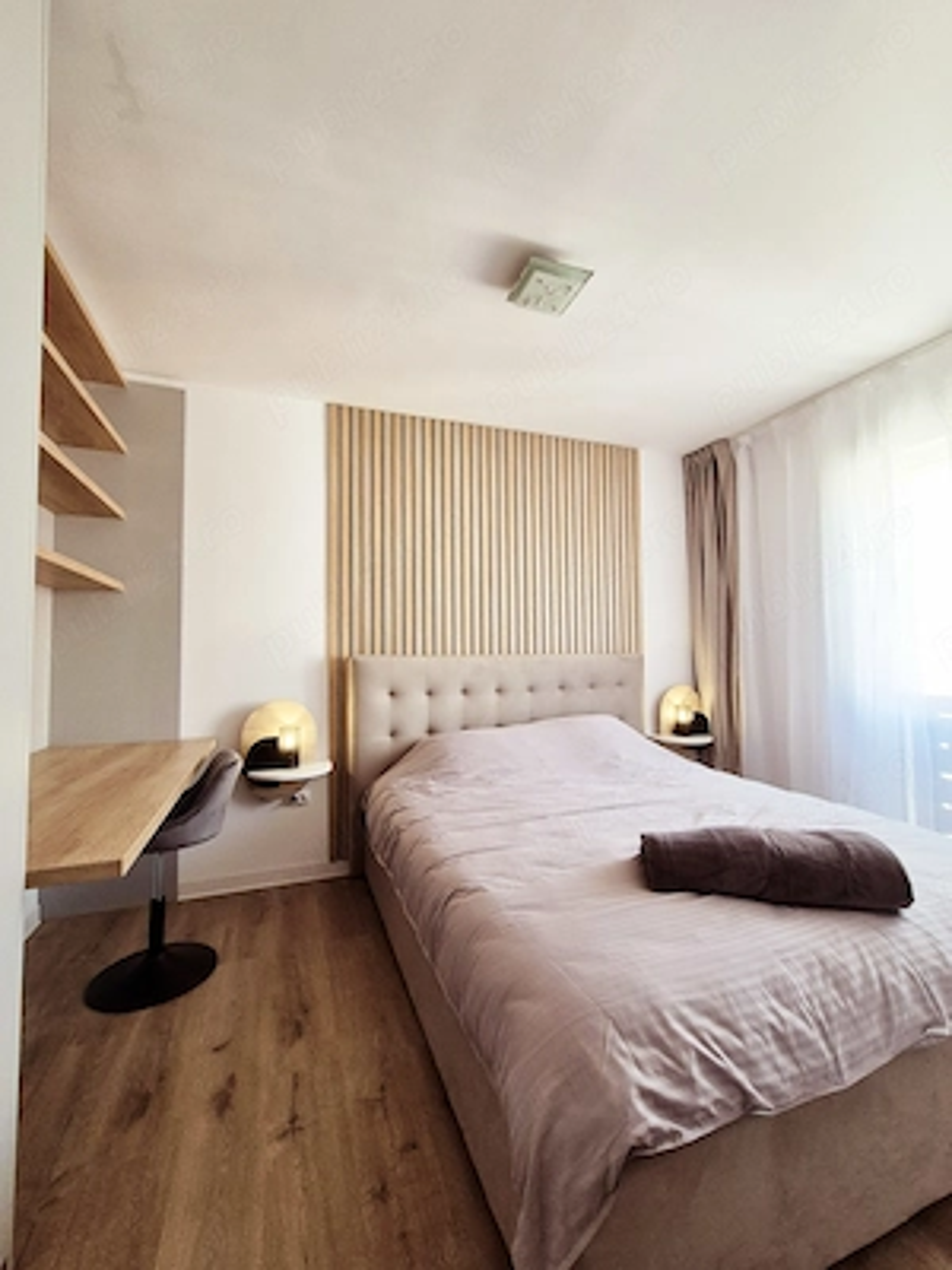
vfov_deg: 106.2
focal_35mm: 13
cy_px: 635
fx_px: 477
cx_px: 476
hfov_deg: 89.9
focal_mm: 2.2
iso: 160
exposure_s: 1/100
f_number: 2.2
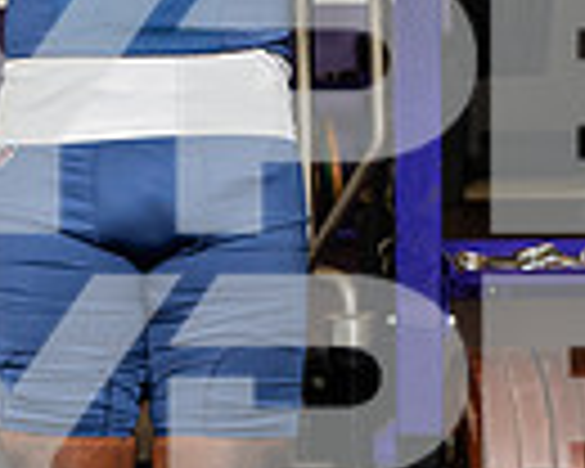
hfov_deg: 11.8
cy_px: 99
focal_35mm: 163
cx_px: 126
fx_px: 2822
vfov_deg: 9.5
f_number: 7.1
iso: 800
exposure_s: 1/250
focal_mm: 50
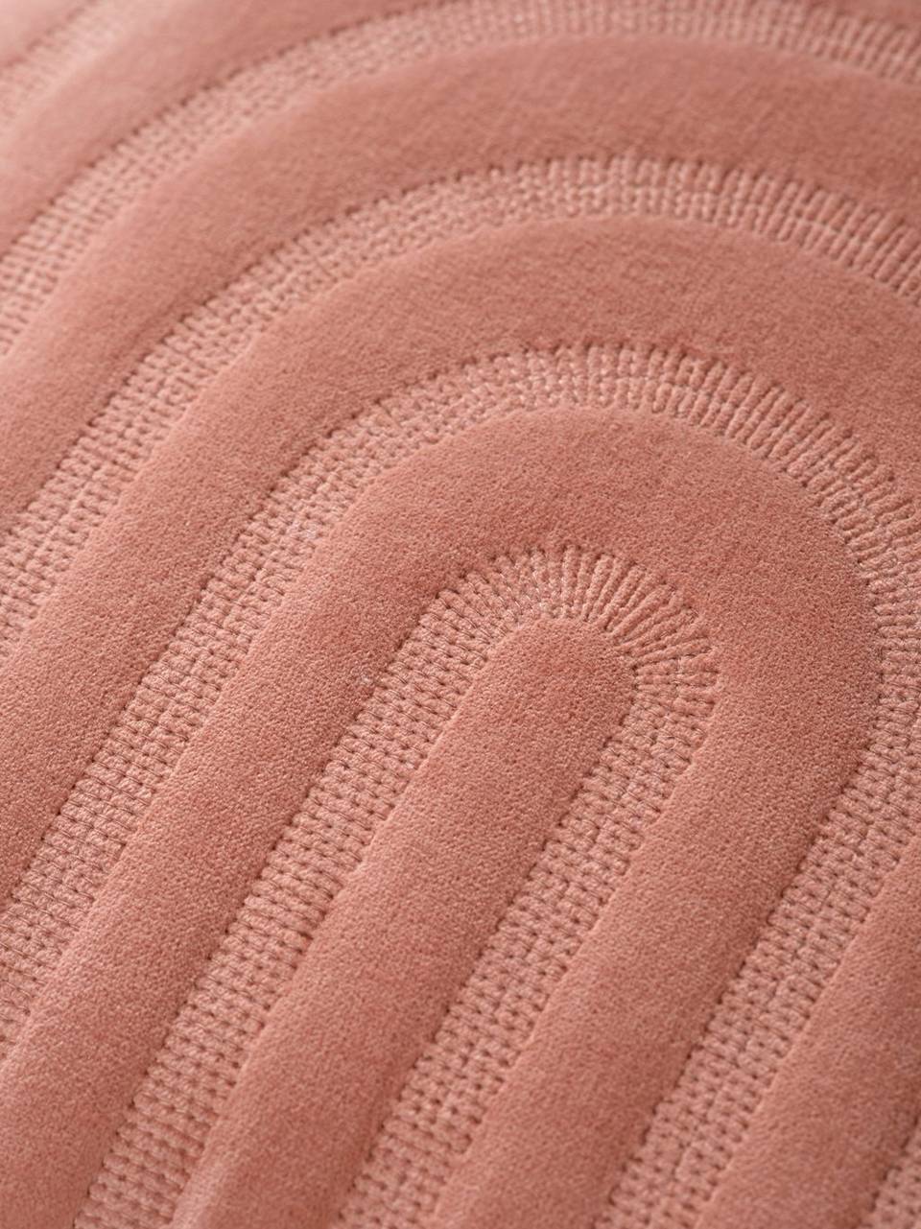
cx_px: 460
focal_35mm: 95
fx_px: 3372
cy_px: 614
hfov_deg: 15.6
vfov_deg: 20.7
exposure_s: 1/125
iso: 200
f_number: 11
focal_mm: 120
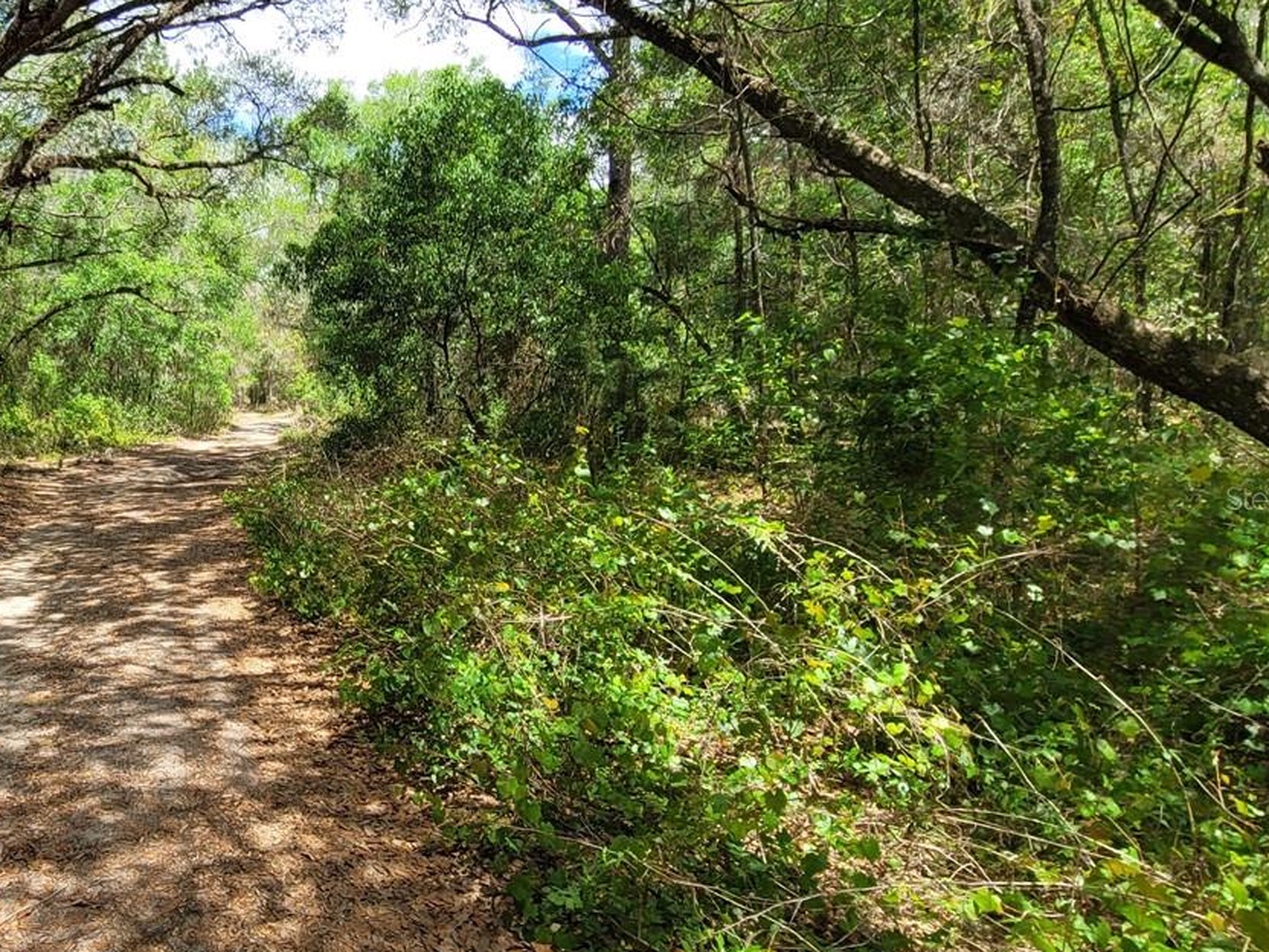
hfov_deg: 60.0
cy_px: 497
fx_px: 916
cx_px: 149
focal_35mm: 25
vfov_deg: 54.9
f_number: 2.2
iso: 50
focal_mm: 2.2
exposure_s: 1/629
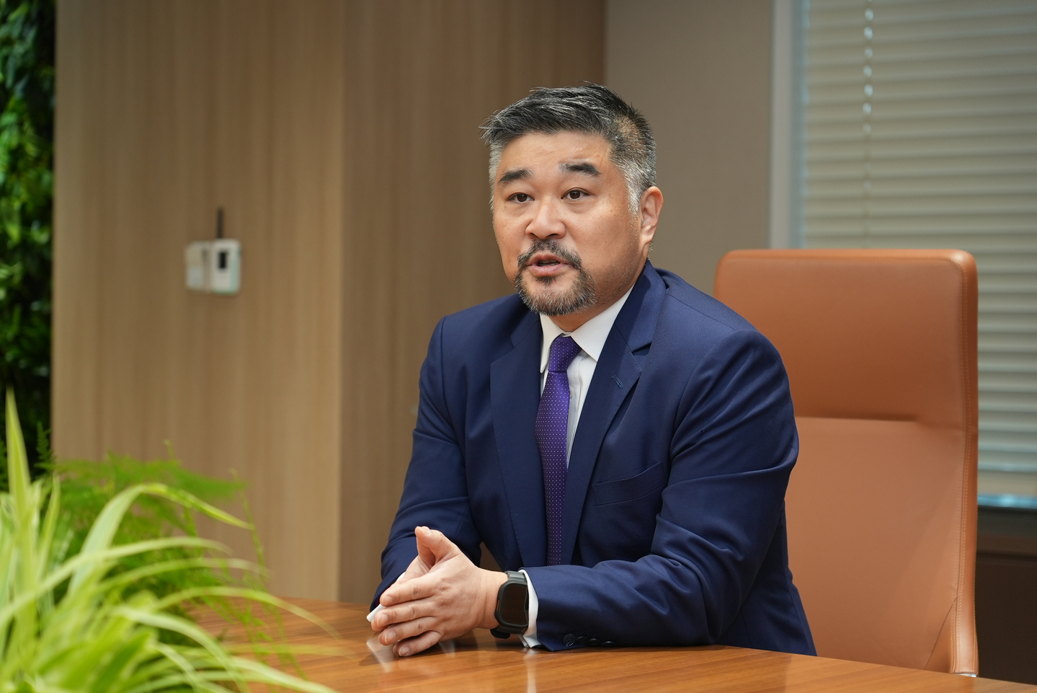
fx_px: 2305
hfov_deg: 25.3
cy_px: 346
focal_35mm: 80
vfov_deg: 17.1
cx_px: 518
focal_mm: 80
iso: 800
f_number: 4
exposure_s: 1/250
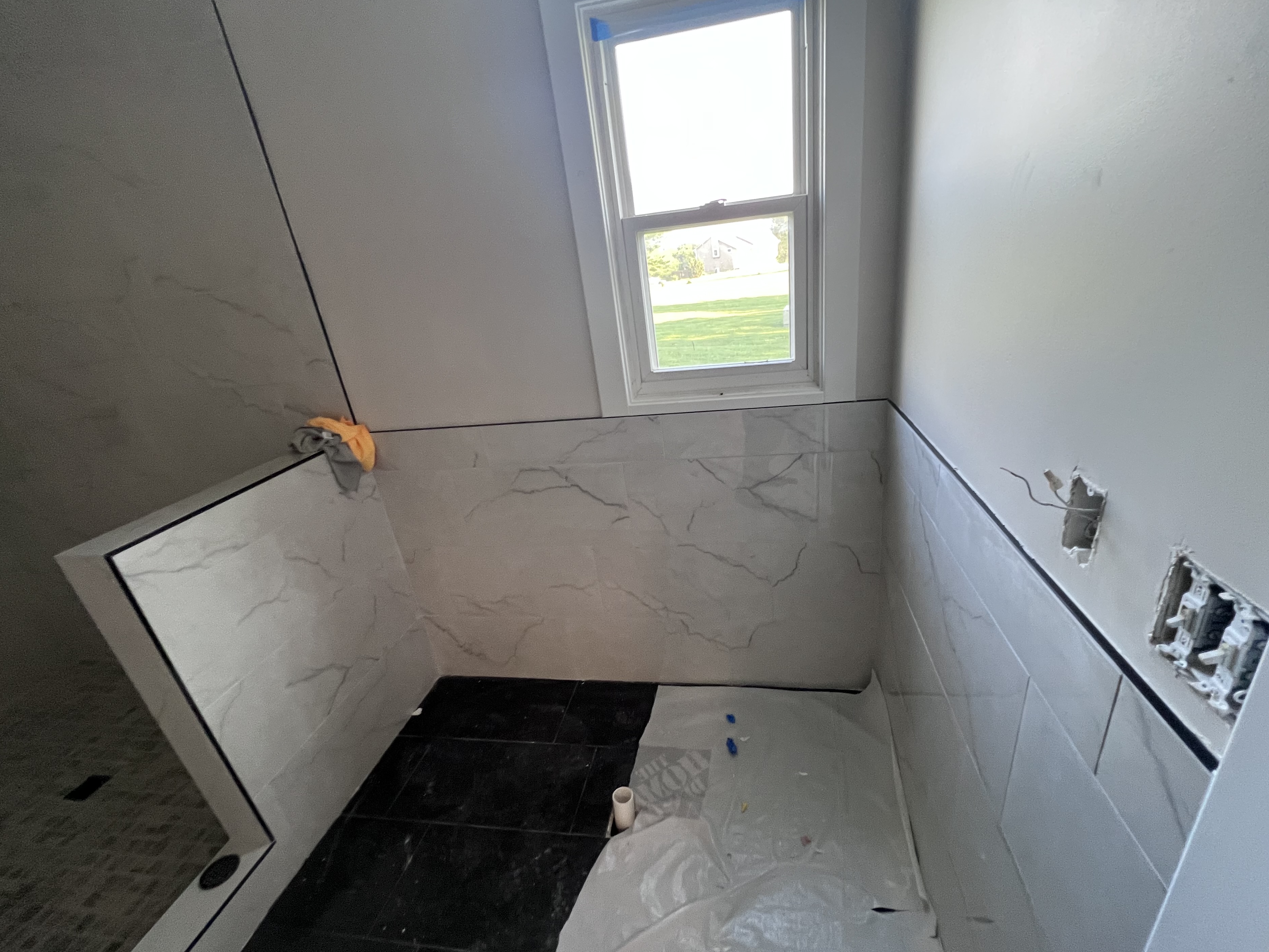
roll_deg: +6.9
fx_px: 513
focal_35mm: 14
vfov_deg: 85.7
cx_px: 659
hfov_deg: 102.0
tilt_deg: -22.1
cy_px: 484
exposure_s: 1/60
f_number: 1.8
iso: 250
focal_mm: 1.57
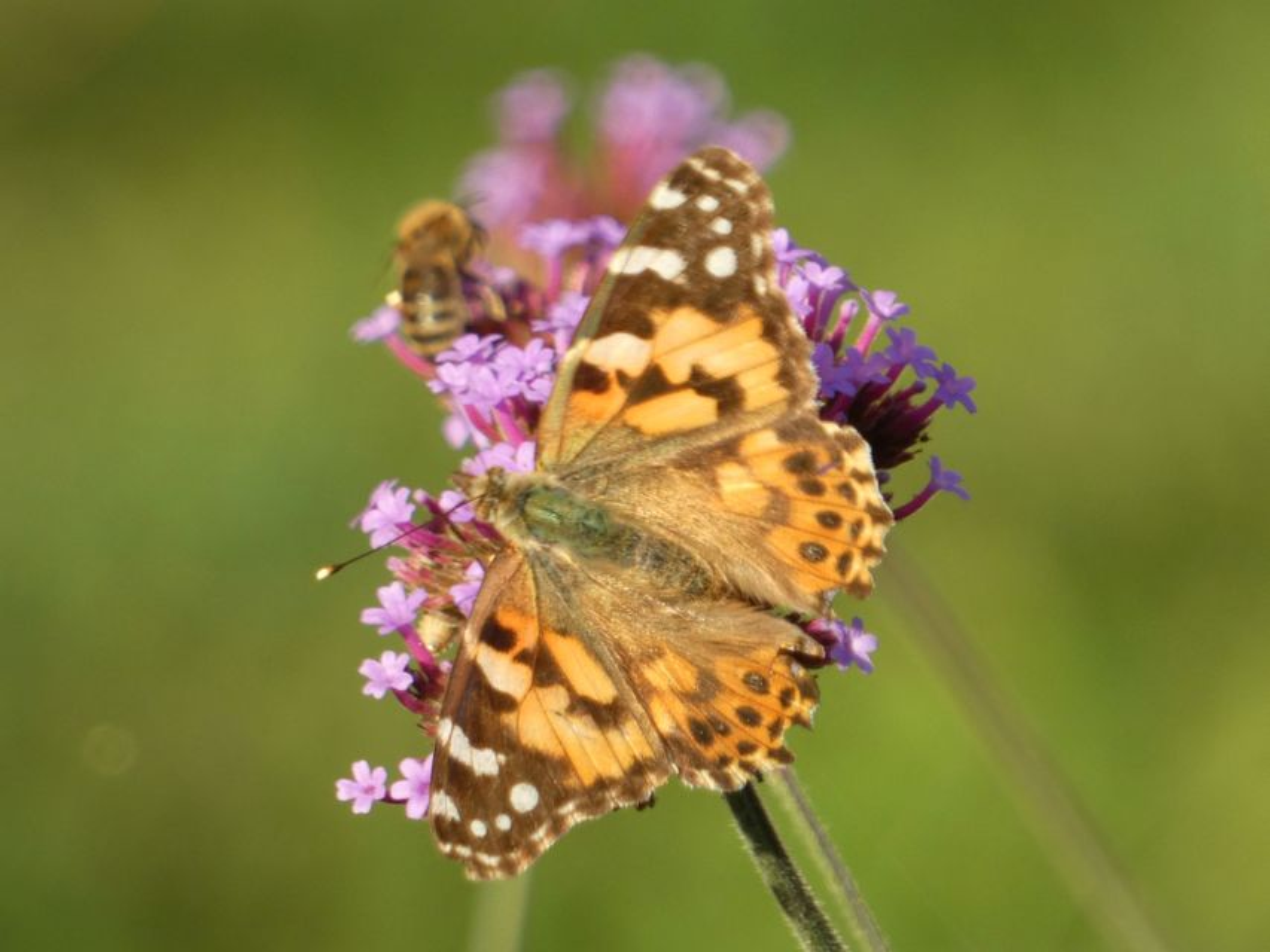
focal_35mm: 778
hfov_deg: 2.5
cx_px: 635
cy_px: 476
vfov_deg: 1.9
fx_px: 28547
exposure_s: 1/100
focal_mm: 139.4
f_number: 5.6
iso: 125
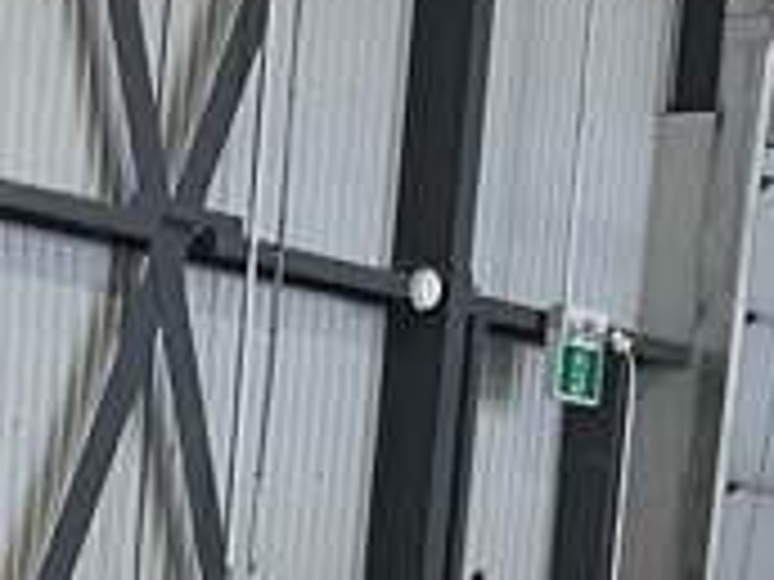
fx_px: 4271
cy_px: 1628
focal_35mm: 191
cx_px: -691
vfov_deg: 7.1
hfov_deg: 9.7
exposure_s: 1/60
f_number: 1.8
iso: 40
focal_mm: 3
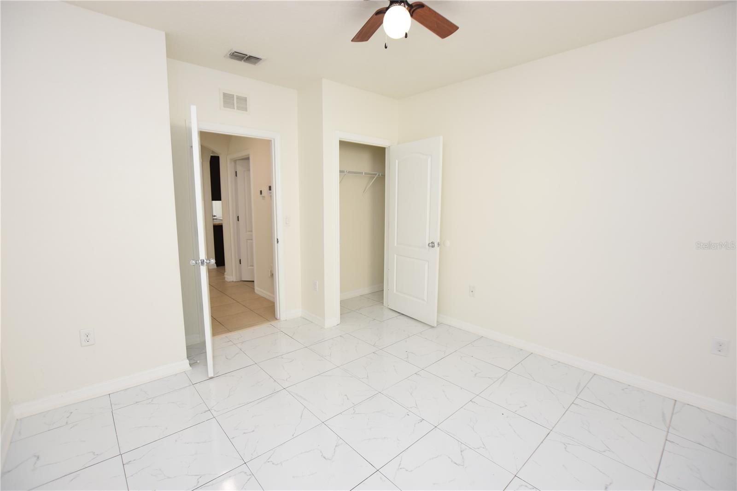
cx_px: 368
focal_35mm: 15
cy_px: 246
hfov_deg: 100.4
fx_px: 307
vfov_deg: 77.3
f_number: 4
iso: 200
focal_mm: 10
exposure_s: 1/60
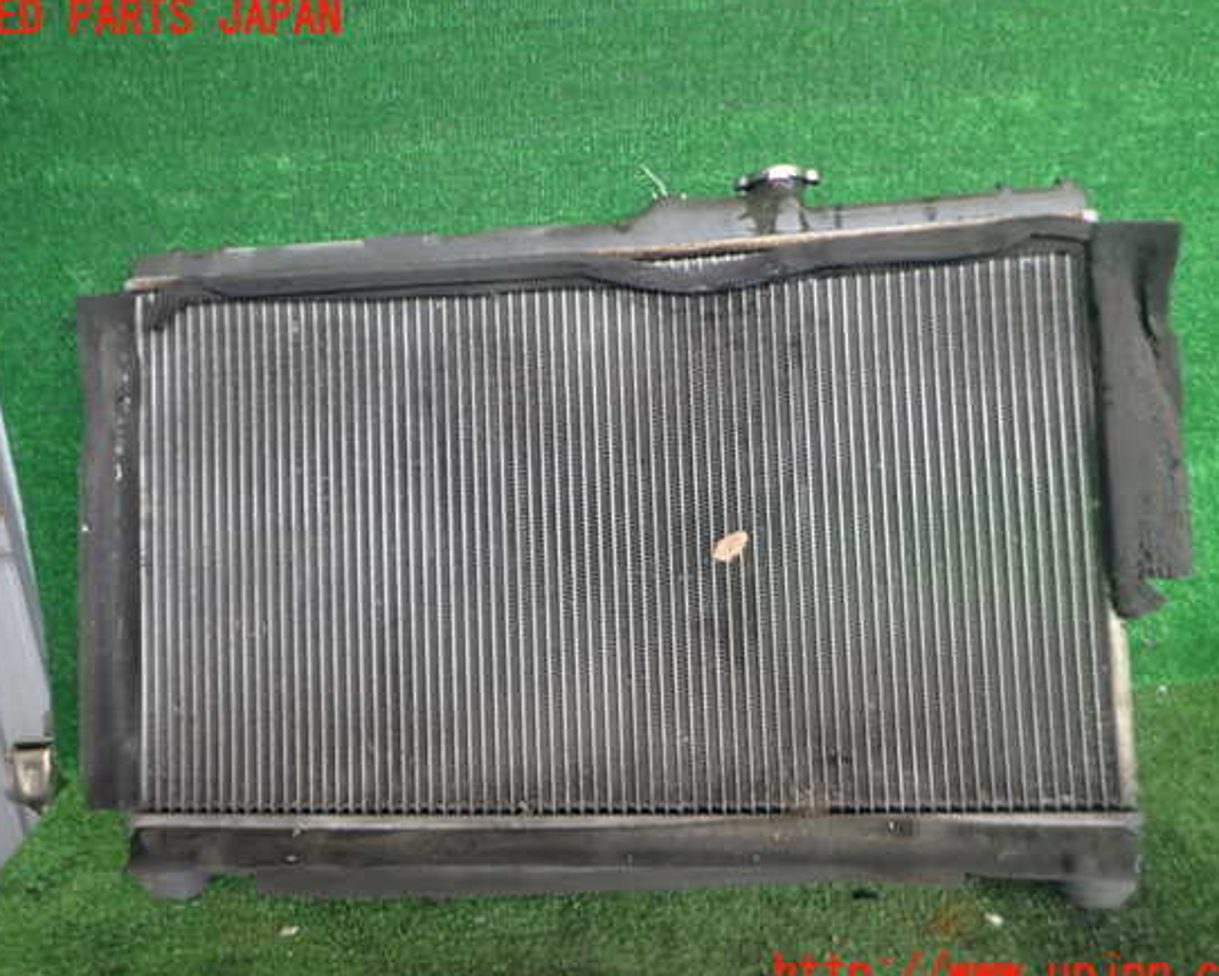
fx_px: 974
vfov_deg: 53.2
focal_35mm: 27
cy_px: 497
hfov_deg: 64.1
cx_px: 607
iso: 200
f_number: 2
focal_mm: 4.5
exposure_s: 1/125
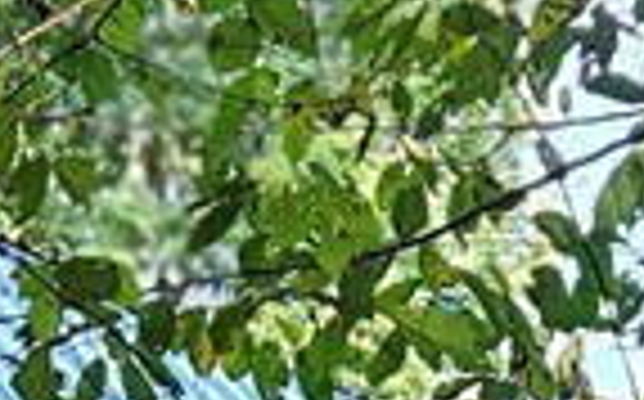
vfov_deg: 6.6
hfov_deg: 12.0
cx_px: 225
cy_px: 1321
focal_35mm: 175
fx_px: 3068
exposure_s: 1/120
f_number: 1.8
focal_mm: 5.4
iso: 50
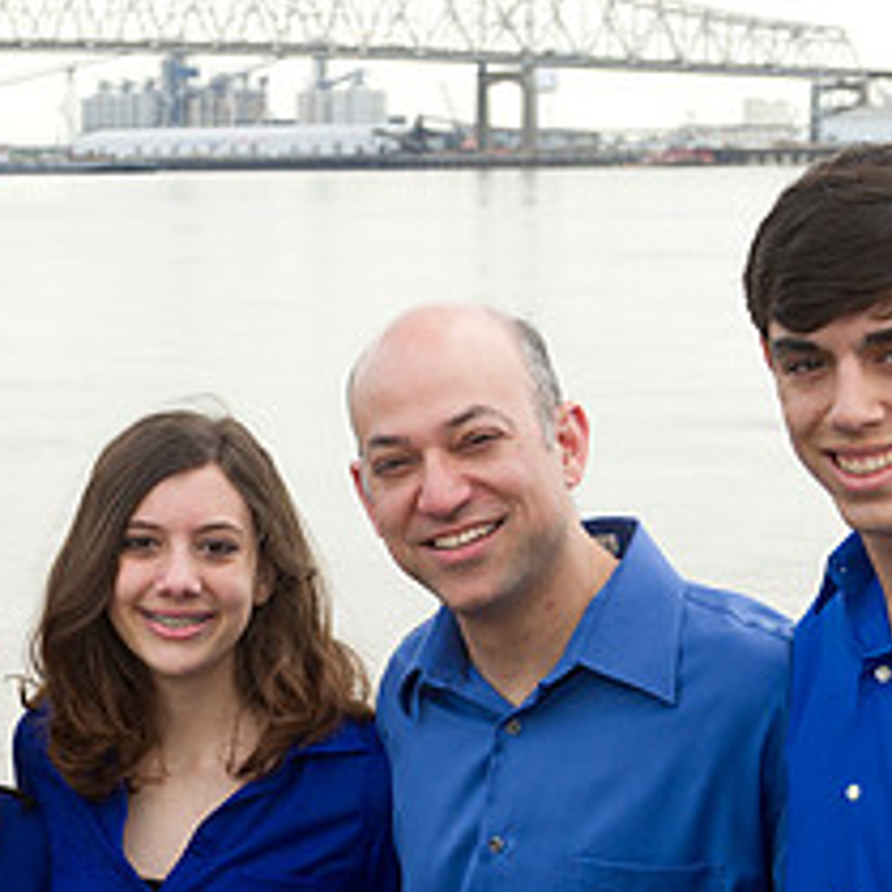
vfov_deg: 14.8
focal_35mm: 118
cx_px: 290
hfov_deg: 14.7
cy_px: 576
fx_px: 3440
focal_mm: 50
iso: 320
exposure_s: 1/250
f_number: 7.1
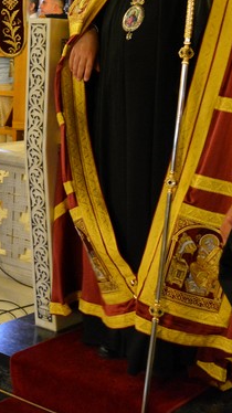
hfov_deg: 17.1
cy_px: 108
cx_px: -30
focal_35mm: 68
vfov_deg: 30.5
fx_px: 745
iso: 2500
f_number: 3.5
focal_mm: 18
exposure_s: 1/25
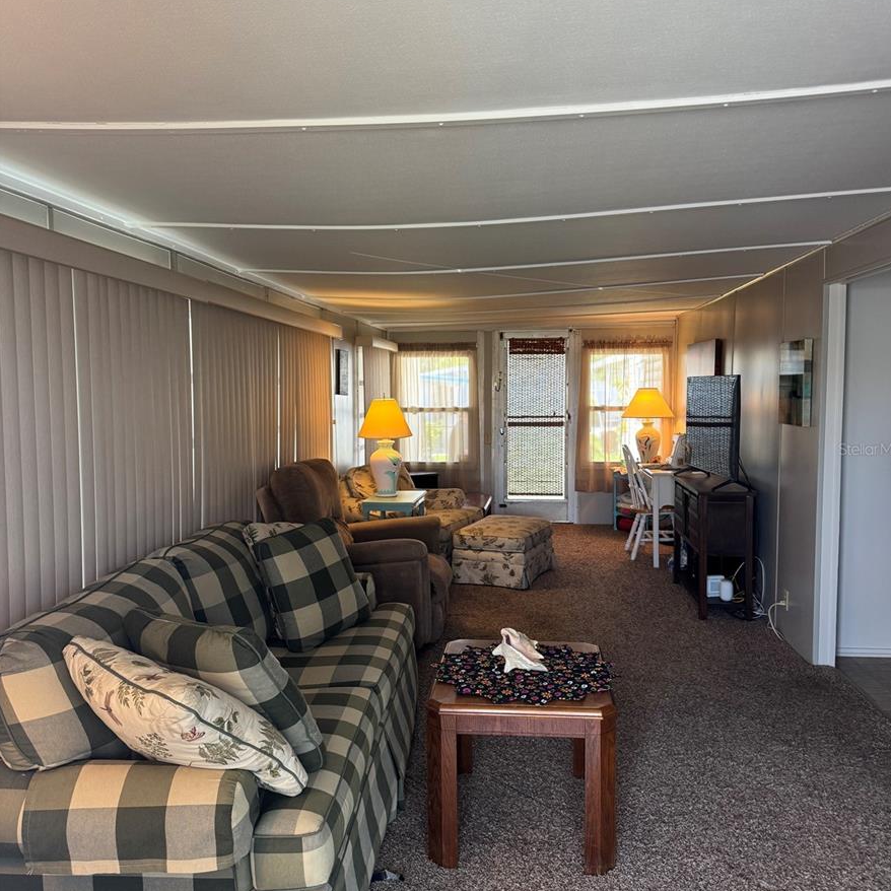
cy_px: 449
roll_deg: +1.1
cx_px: 454
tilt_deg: -4.7
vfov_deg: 55.6
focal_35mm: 29
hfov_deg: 55.6
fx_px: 845
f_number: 1.78
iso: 160
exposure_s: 1/120
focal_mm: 6.76
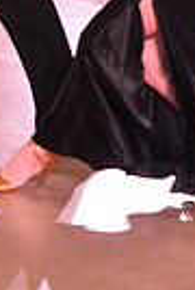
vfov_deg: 7.1
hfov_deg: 4.8
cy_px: -119
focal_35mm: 285
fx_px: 2304
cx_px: 57
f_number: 6.3
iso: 2500
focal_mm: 66
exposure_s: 1/320
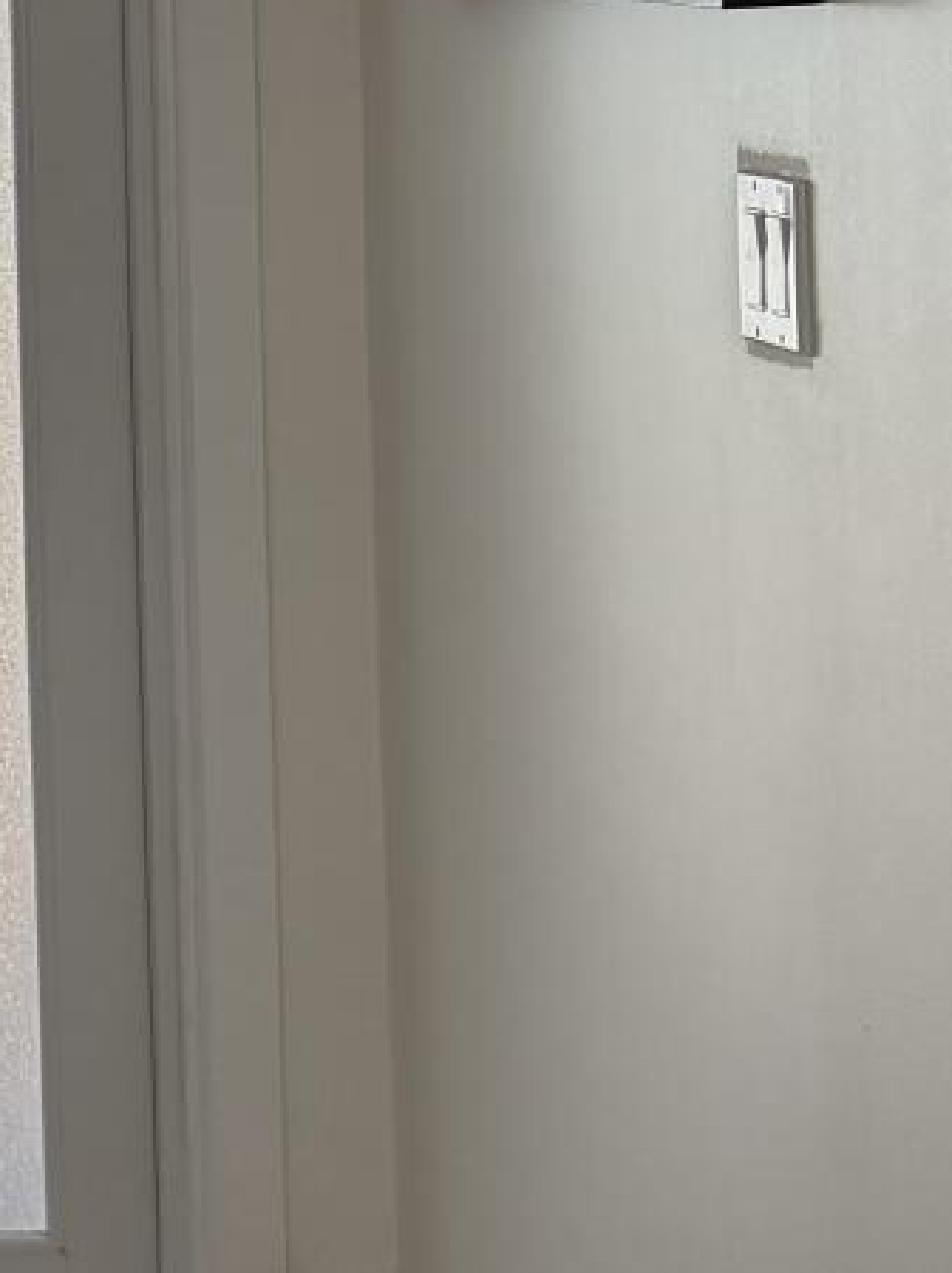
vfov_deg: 17.9
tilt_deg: -0.9
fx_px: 3929
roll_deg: +1.4
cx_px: -779
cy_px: -54
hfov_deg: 12.6
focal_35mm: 107
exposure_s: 1/121
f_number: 1.78
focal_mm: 6.76
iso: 160
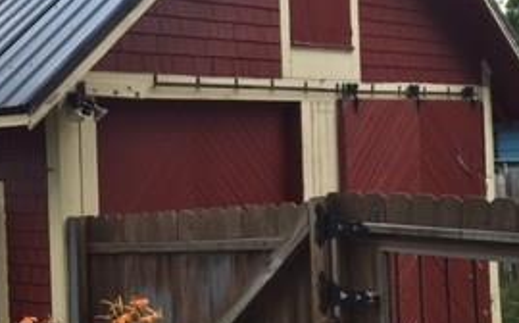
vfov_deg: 17.7
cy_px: 225
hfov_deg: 27.6
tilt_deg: -1.0
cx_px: 94
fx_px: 1031
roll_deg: +1.2
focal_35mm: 73
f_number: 2.2
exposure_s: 1/561
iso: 25
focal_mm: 4.15
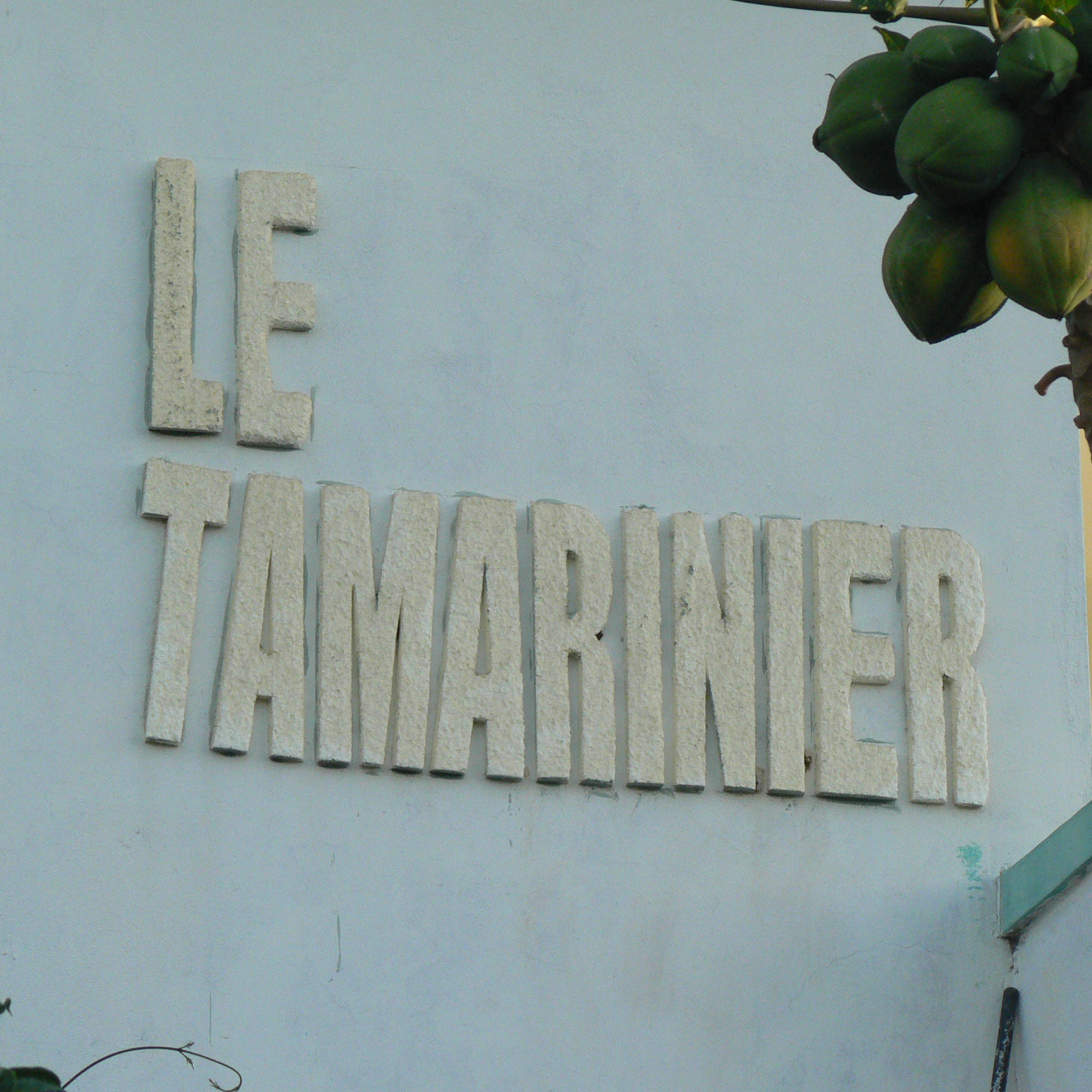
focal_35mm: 202
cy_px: 517
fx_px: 7209
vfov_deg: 8.7
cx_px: 394
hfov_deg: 8.7
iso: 200
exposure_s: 1/320
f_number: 4
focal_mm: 26.8
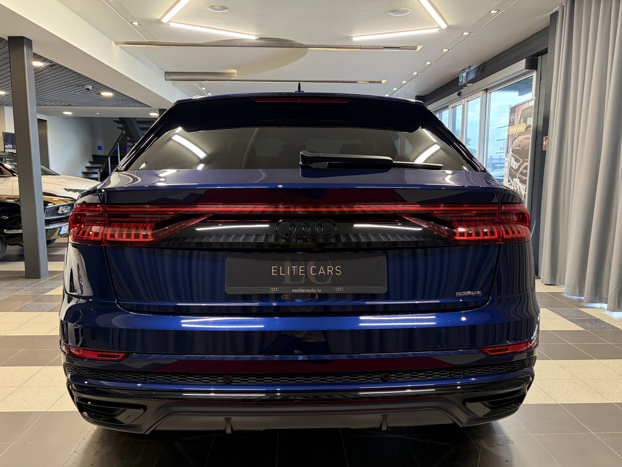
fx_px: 467
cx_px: 311
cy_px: 234
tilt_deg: -7.3
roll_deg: +1.2
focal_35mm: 26
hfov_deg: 67.3
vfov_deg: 53.1
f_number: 1.6
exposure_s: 1/50
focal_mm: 5.96
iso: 200
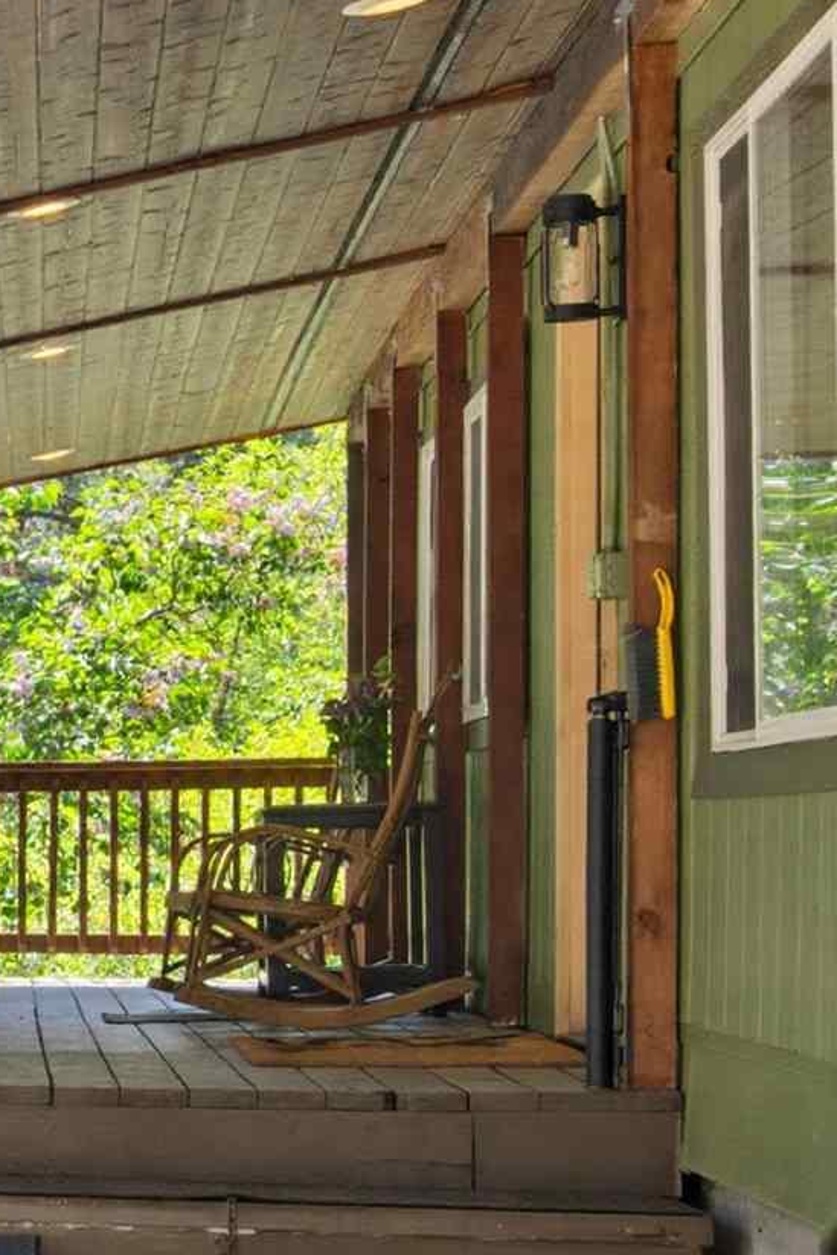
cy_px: 817
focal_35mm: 112
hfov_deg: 10.7
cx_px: -1090
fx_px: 3904
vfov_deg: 18.2
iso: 200
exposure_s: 1/15
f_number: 11
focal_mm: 30
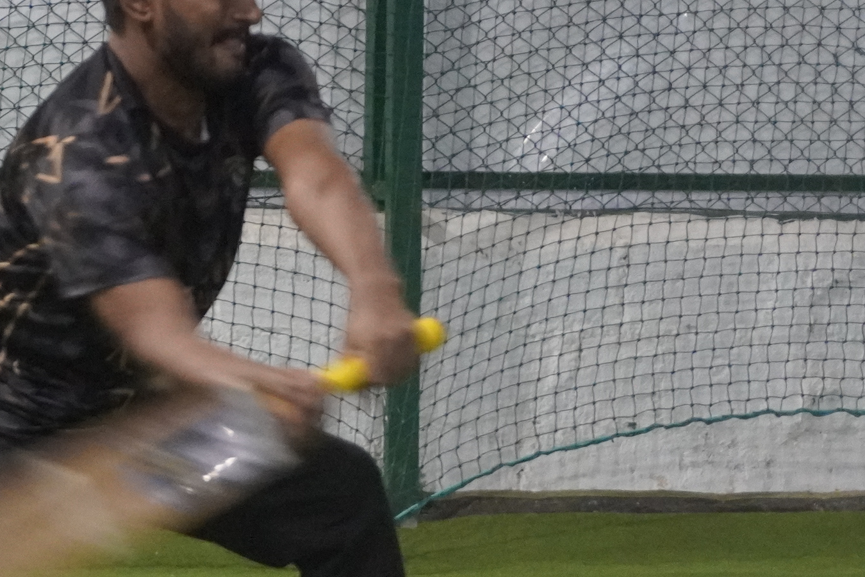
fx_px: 5323
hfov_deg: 9.1
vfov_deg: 6.2
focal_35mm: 222
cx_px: -300
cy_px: 155
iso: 4000
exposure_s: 1/200
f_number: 5.6
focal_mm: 47
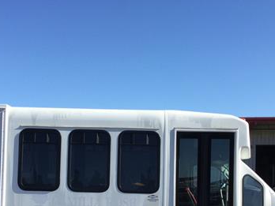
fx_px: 453
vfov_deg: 24.9
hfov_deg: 33.7
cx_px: 118
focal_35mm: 57
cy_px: 183
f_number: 2.4
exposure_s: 1/926
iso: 25
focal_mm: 3.3
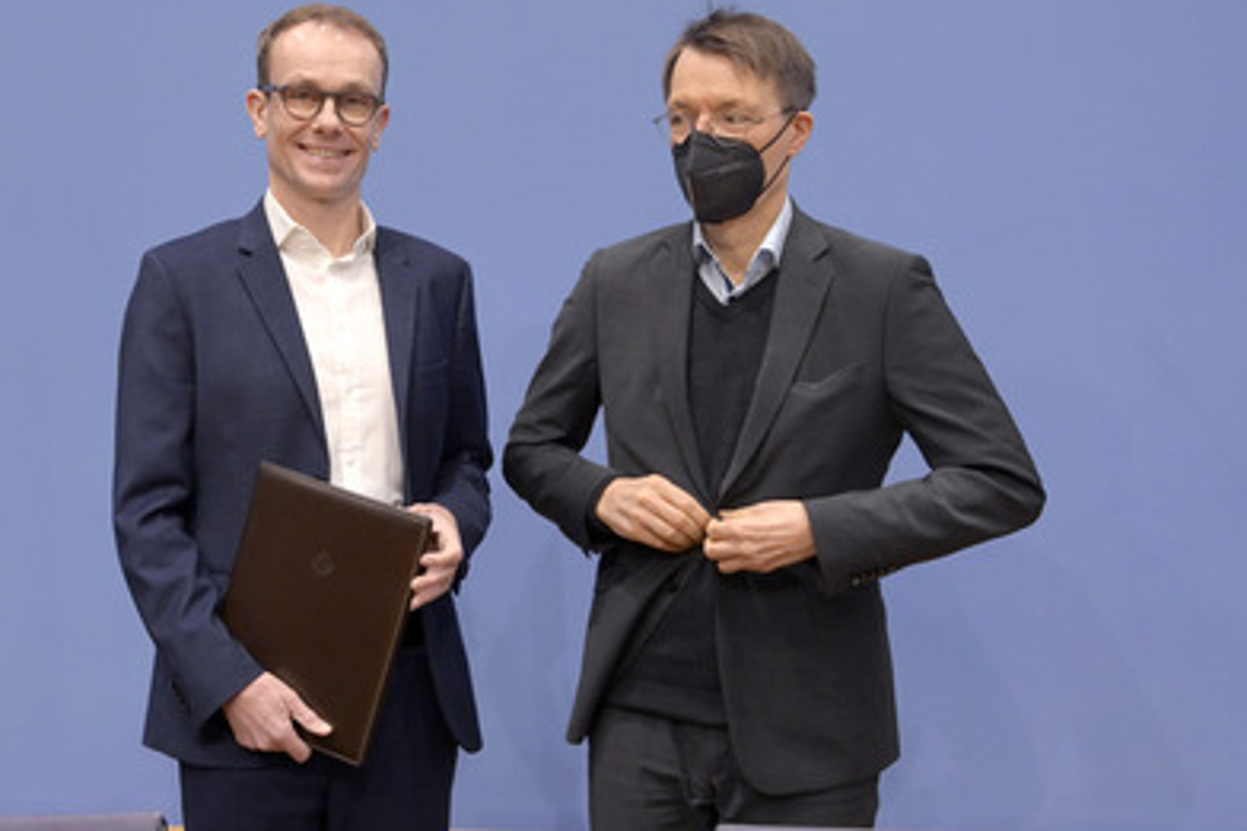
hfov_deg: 42.7
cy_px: 408
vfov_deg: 29.2
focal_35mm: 46
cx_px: 546
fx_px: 1593
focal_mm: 40
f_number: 5.6
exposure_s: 1/400
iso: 4000
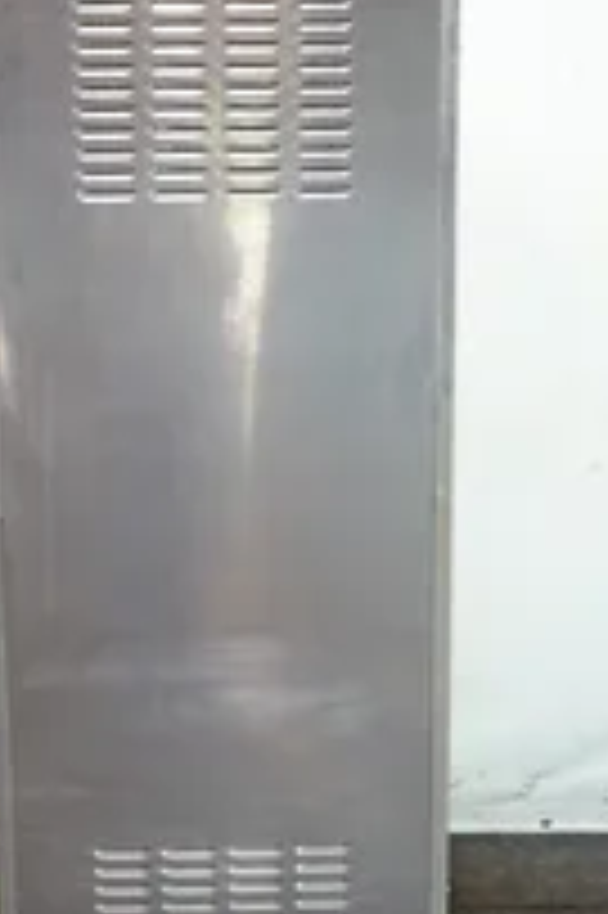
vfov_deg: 27.7
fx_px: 1852
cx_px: 209
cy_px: 513
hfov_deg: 18.6
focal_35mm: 73
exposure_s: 1/6
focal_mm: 13.56
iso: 160
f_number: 3.5
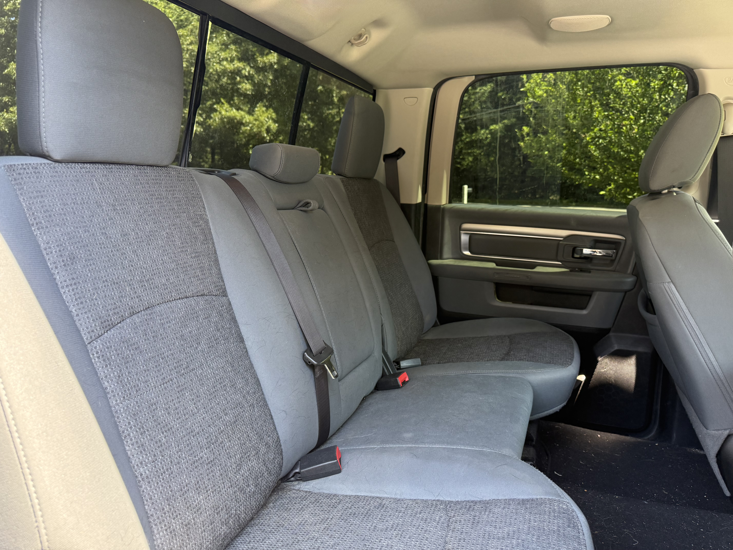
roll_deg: +0.5
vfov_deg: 56.8
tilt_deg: -10.1
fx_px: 508
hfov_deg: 71.6
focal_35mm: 24
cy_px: 275
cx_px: 366
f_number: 1.78
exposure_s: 1/121
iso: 200
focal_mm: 6.76
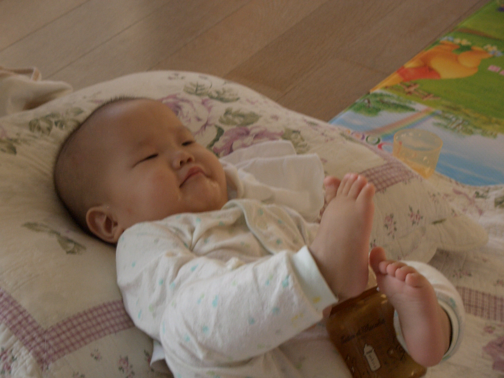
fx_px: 1922
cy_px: 189
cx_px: 252
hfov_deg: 14.9
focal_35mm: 132
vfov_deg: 11.2
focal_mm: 28.4
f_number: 4
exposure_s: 1/100
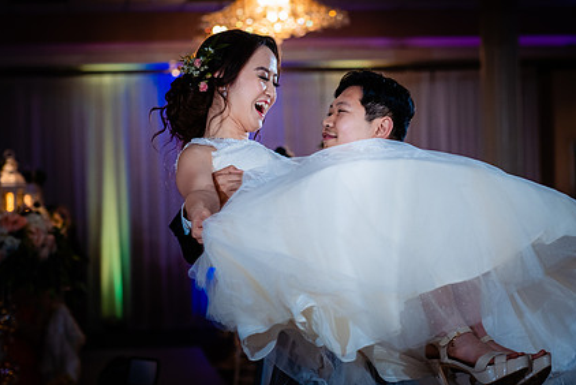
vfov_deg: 11.0
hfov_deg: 16.4
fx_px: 2001
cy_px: 192
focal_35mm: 125
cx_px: 329
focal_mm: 56
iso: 640
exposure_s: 1/200
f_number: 2.5
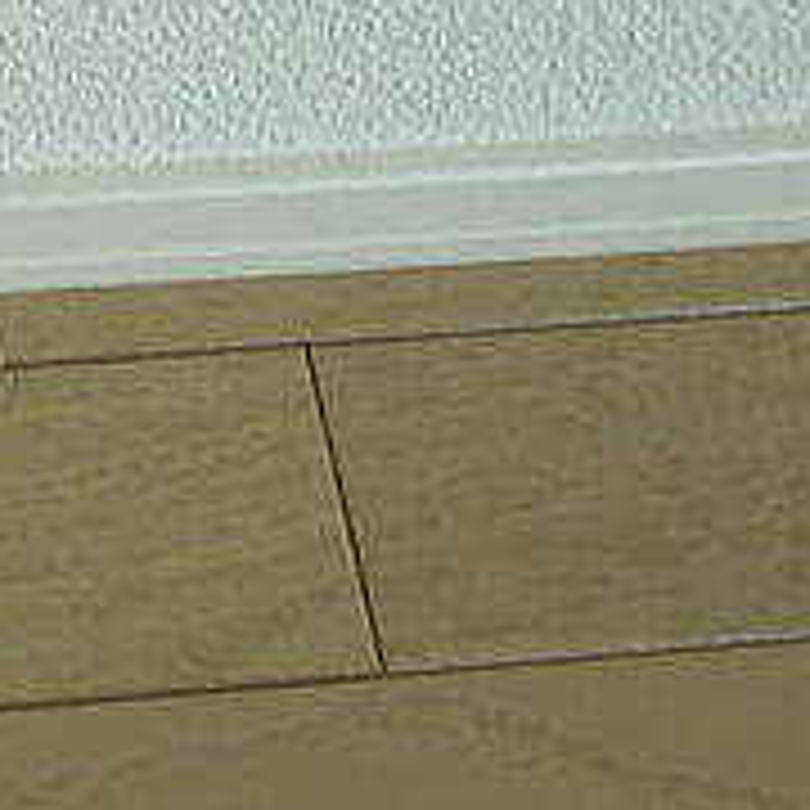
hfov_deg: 14.5
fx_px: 2912
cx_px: -477
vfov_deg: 15.4
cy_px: -76
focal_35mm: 110
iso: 80
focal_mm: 5.5
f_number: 2.8
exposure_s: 1/50
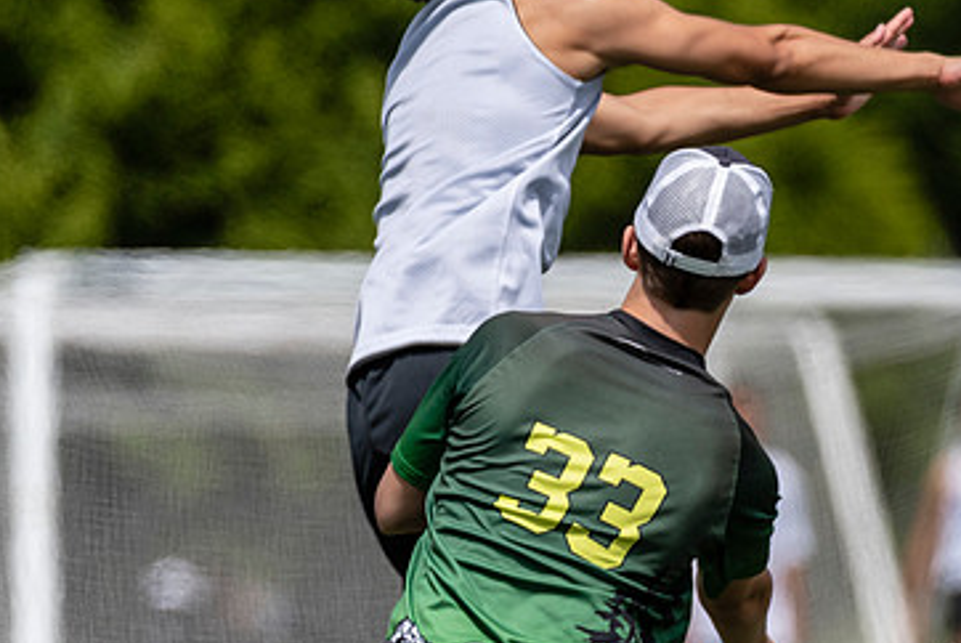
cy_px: 330
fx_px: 26849
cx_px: 822
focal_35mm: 1005
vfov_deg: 1.4
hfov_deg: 2.1
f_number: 4
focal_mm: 360
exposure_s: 1/1600
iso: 110
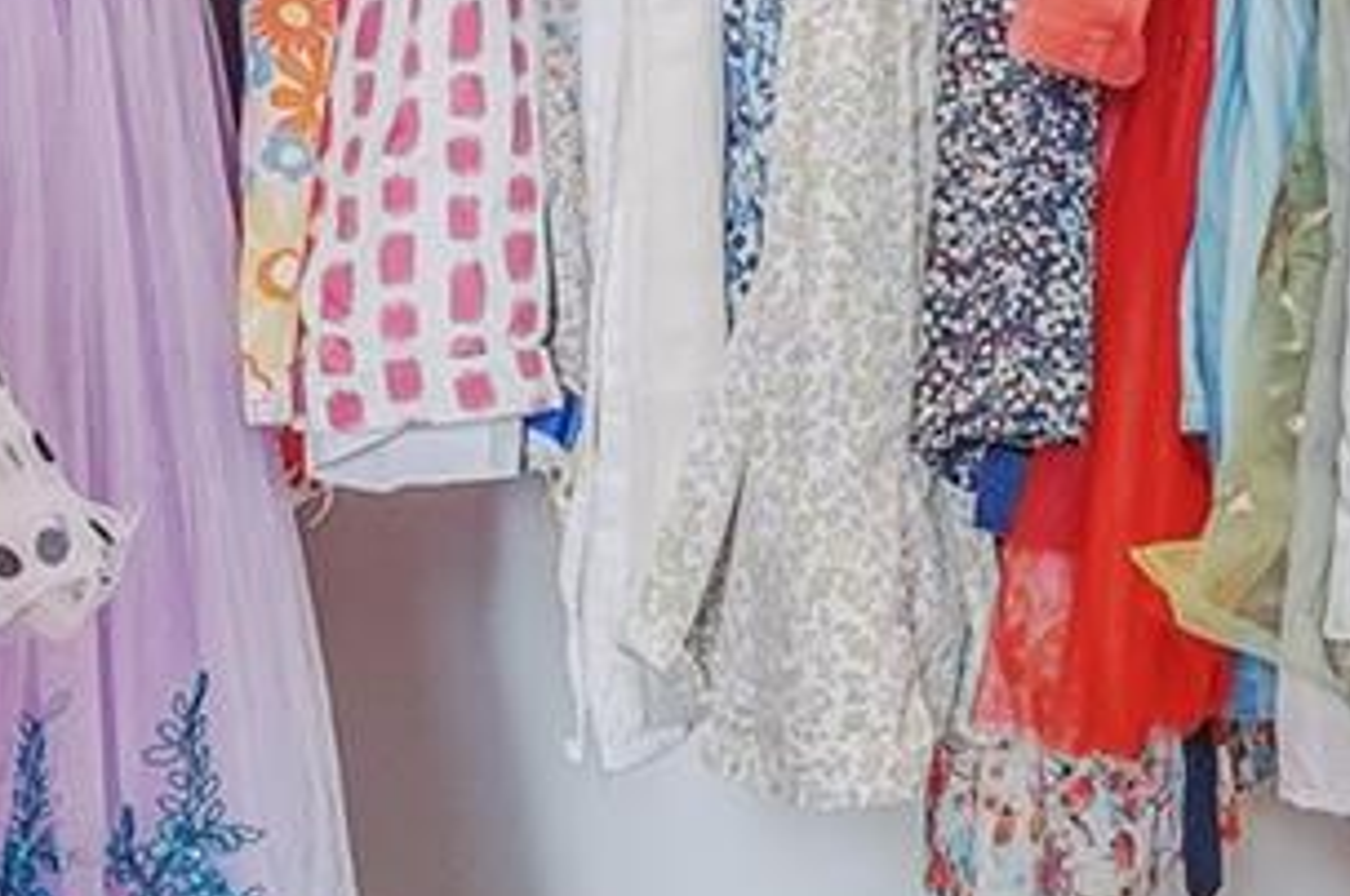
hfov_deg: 24.4
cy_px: 200
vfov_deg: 17.1
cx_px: 1399
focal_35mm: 79
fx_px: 2959
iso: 1000
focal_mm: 10
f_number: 8
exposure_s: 1/15
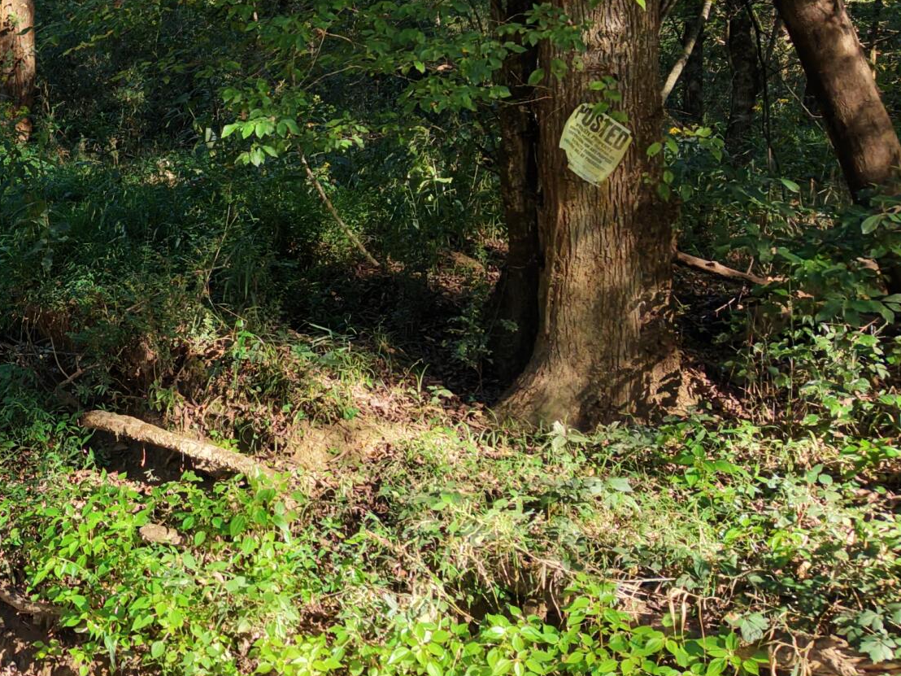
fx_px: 1692
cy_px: 116
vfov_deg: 22.2
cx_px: -172
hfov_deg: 26.6
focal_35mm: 65
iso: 100
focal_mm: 8.67
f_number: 1.8
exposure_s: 1/160
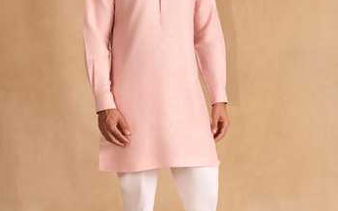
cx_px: 169
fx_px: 995
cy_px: 106
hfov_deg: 19.3
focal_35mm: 108
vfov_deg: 12.1
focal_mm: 70
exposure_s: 1/160
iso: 125
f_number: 5
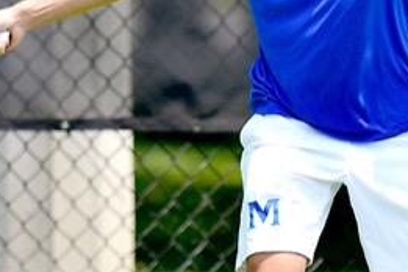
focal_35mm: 1345
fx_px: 15242
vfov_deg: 1.0
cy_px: -95
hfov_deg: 1.5
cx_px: 239
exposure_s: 1/1000
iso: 200
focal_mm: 300
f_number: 5.6
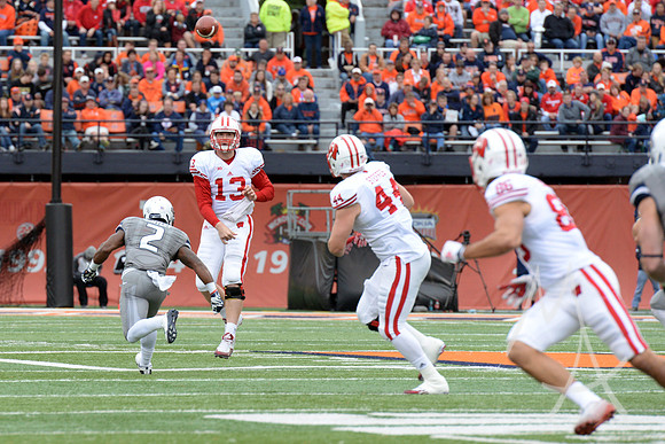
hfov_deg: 7.4
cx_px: 332
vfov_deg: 4.9
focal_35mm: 280
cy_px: 222
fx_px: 5173
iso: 1600
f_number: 7.1
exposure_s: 1/800
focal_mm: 280
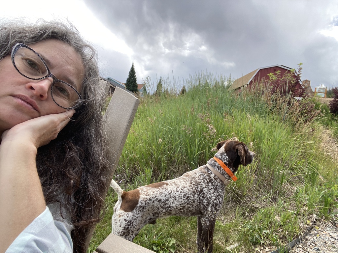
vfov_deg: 58.9
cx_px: 169
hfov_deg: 73.9
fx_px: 225
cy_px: 126
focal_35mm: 23
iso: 25
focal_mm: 2.71
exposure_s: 1/224
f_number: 2.2
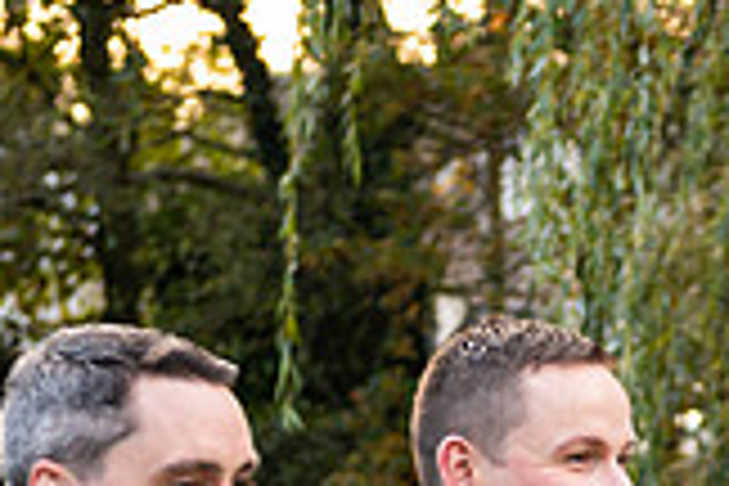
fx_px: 3624
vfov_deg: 7.5
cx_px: 734
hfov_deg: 11.4
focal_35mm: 179
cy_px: 866
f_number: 3.5
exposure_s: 1/160
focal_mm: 50
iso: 200
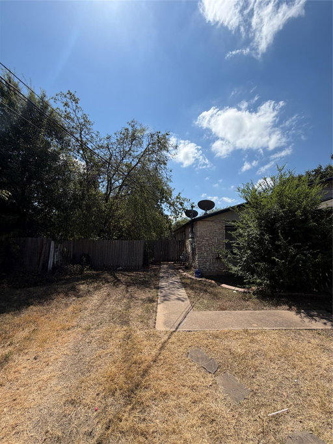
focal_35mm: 14
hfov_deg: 85.7
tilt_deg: +7.9
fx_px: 180
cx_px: 166
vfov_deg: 102.1
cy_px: 222
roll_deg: +2.4
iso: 20
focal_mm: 2.22
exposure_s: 1/1033
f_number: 2.2
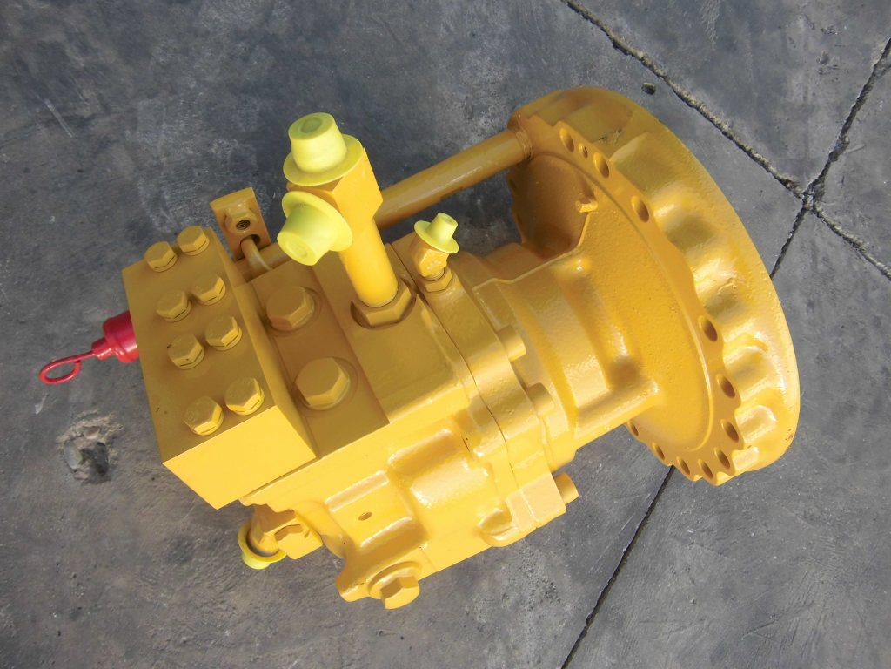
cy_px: 334
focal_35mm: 26
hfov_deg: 67.3
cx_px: 446
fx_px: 669
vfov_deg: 53.1
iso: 100
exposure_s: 1/125
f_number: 2.8
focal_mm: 4.7
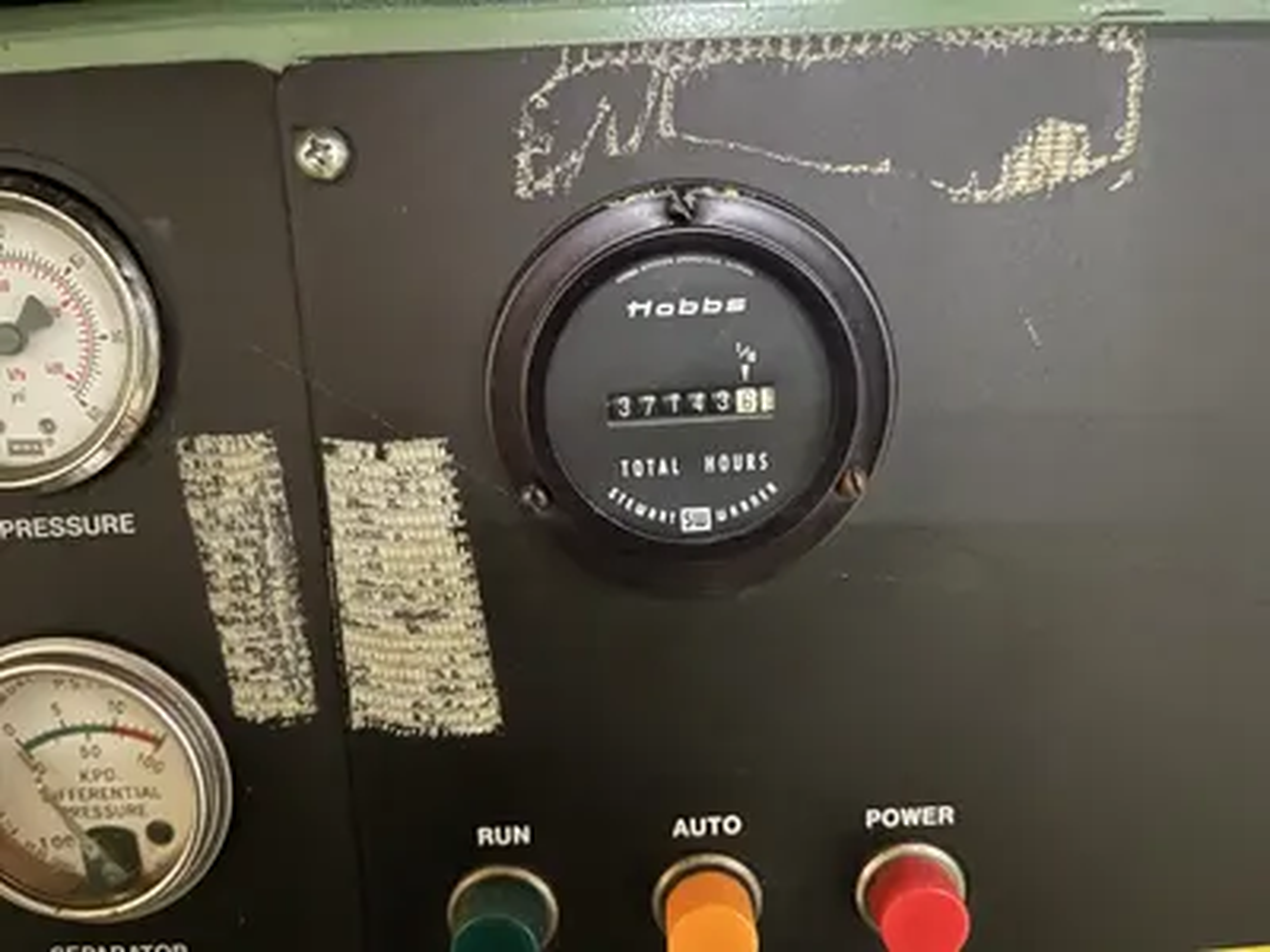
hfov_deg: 69.4
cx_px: 635
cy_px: 476
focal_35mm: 25
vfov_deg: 54.9
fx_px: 917
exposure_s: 1/15
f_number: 1.6
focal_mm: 5.1
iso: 1600
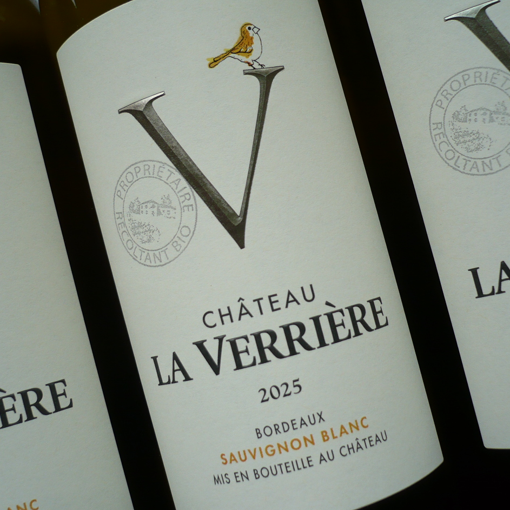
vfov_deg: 40.0
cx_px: 266
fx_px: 700
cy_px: 259
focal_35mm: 42
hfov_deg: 40.0
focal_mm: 5.8
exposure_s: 1/160
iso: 100
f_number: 2.8
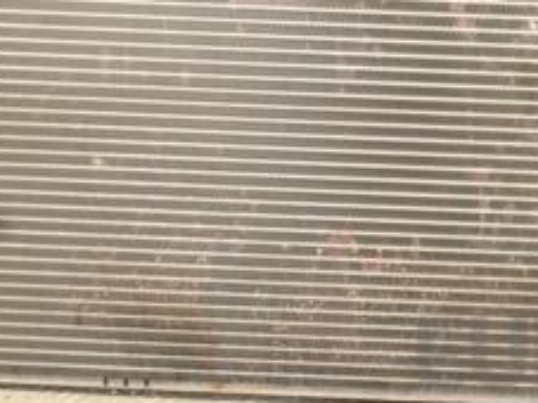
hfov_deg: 20.5
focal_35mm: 95
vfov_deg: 15.3
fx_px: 1480
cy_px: 36
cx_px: 372
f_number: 5
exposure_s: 1/160
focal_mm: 25
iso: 800
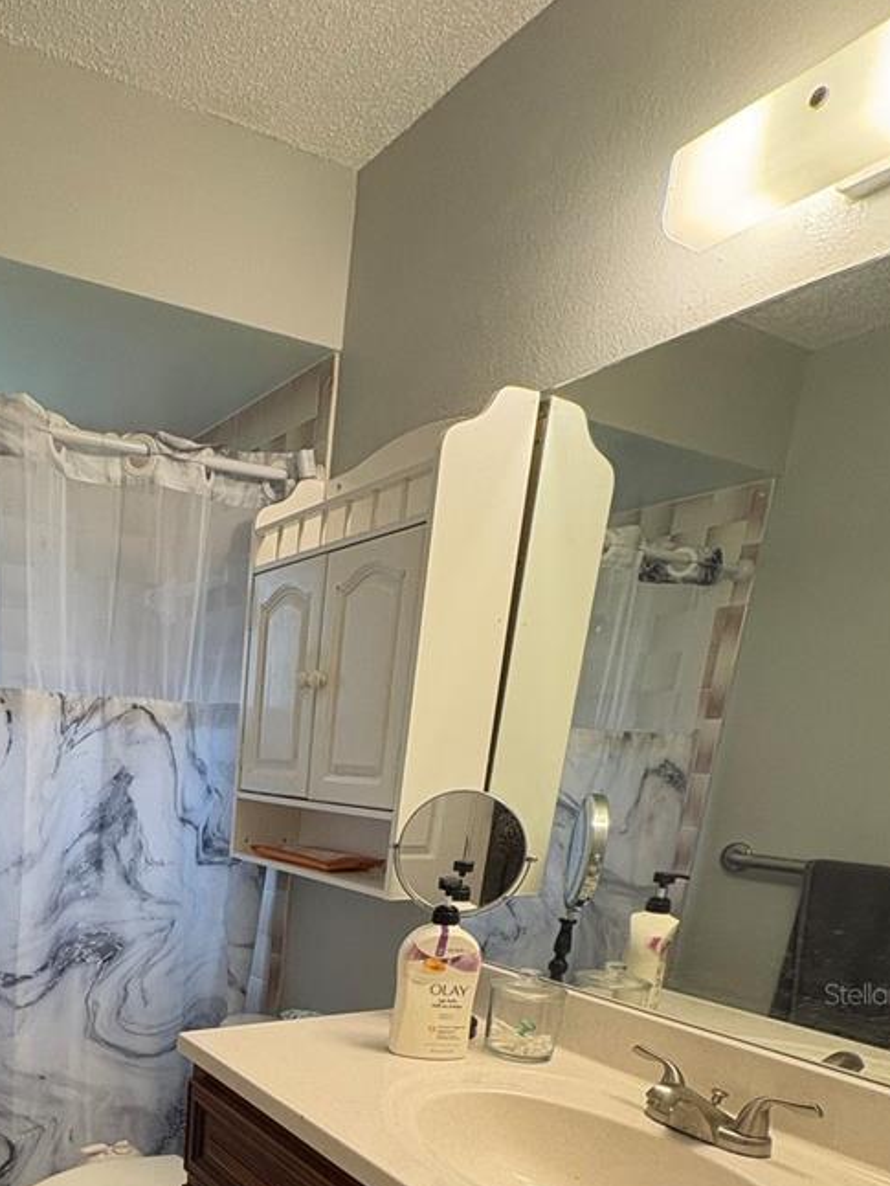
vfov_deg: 60.3
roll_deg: -2.5
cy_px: 993
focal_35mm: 26
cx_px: 128
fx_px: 891
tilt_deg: -14.6
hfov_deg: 48.7
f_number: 2.2
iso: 200
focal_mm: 2.22
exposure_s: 1/120
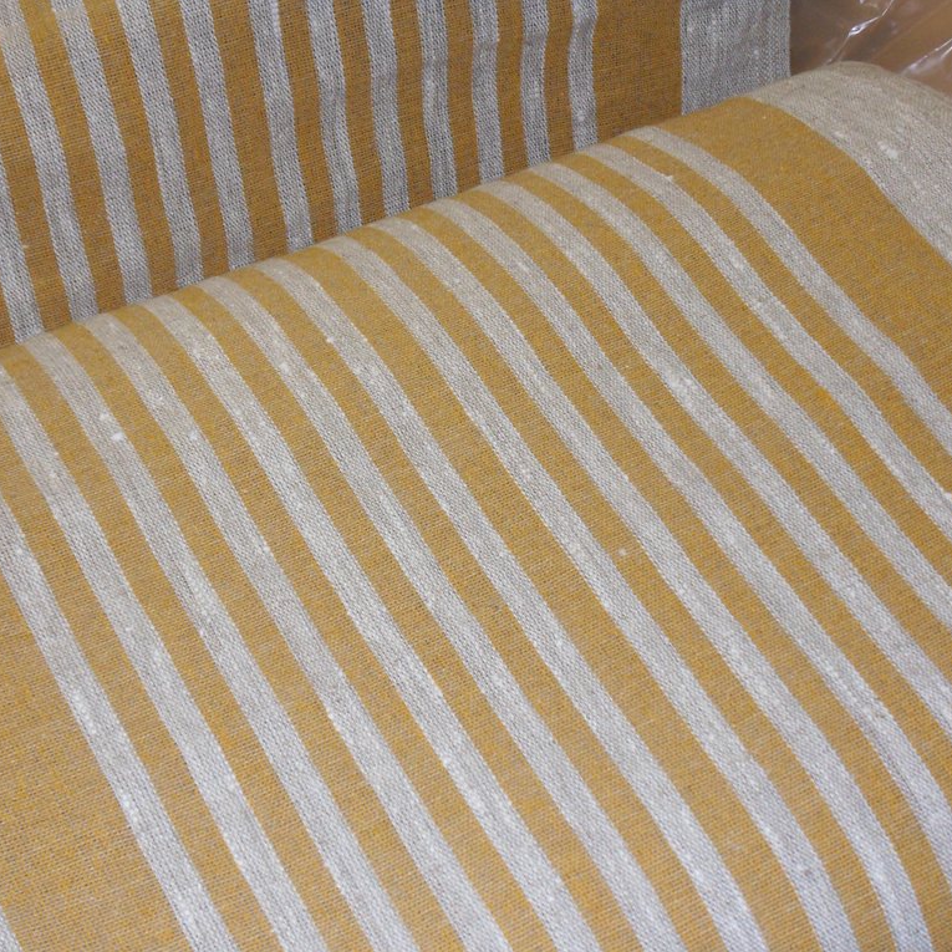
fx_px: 2209
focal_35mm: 71
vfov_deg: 24.3
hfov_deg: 24.3
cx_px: 413
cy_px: 475
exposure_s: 1/45
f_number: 4.8
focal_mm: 10.5
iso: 200
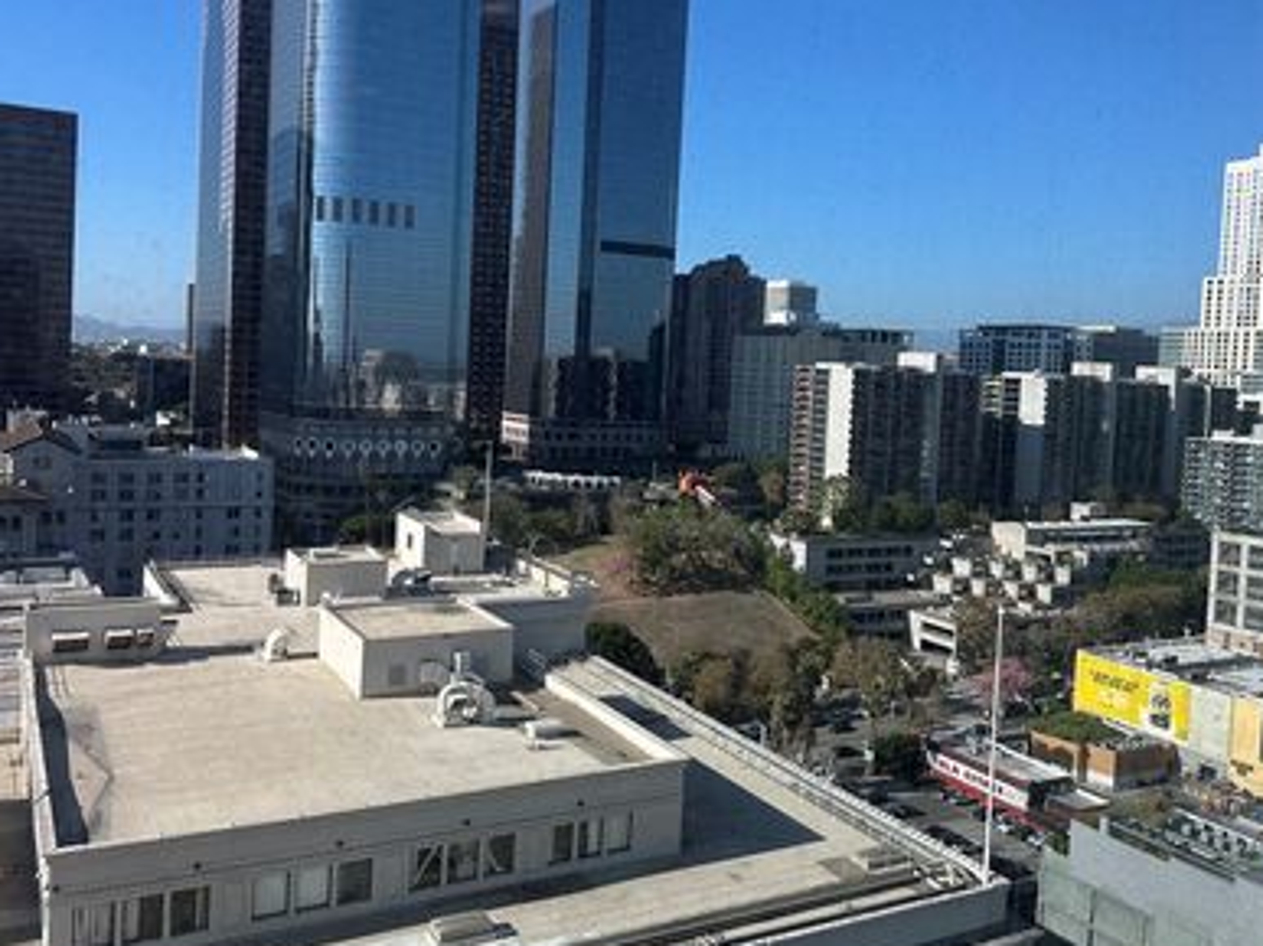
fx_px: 1131
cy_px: 400
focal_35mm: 31
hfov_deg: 58.3
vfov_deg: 45.3
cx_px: 607
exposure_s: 1/2110
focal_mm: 6.86
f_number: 1.78
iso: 80
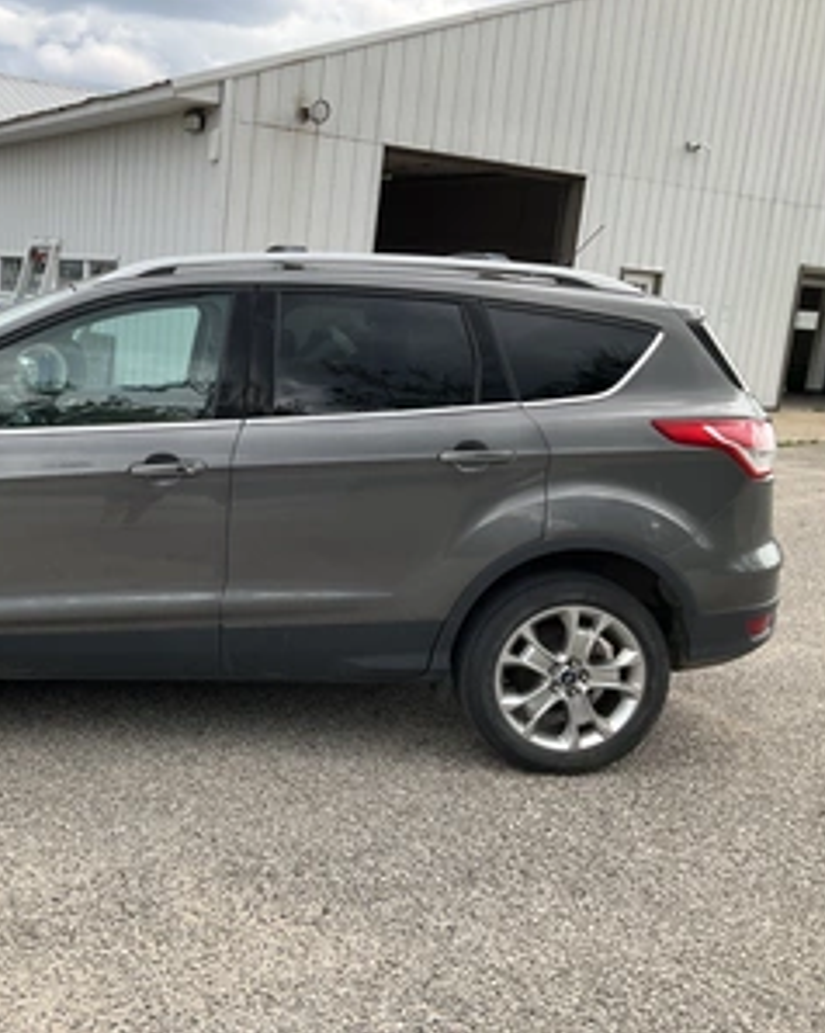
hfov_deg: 37.9
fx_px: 1161
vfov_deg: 48.0
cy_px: 516
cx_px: 184
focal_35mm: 38
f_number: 1.8
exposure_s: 1/719
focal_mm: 3
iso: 25
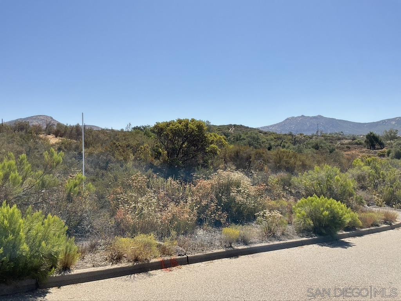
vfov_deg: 48.2
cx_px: 200
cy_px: 150
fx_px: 336
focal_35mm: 29
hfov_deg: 61.7
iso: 20
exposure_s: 1/2801
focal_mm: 3
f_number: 1.8
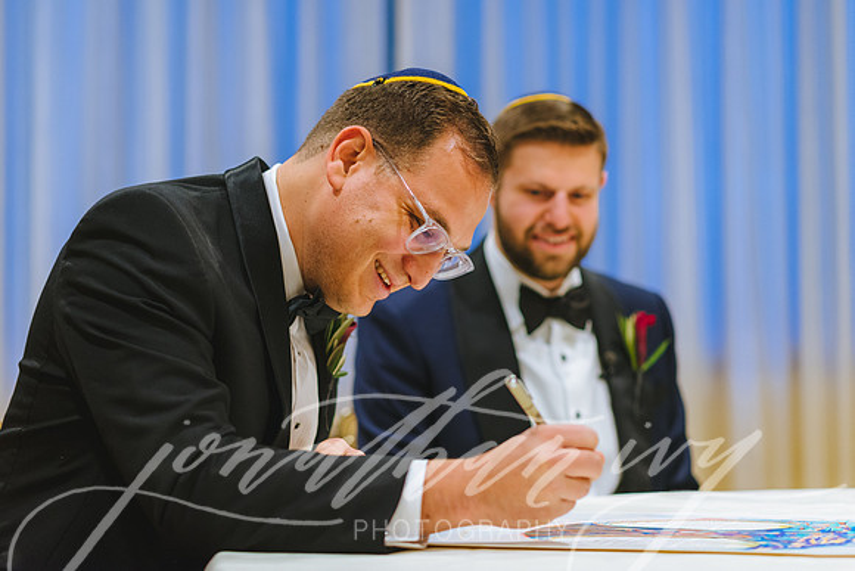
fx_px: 2153
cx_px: 400
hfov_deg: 22.5
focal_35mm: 91
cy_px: 267
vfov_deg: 15.1
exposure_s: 1/200
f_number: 2.2
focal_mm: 85
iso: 800
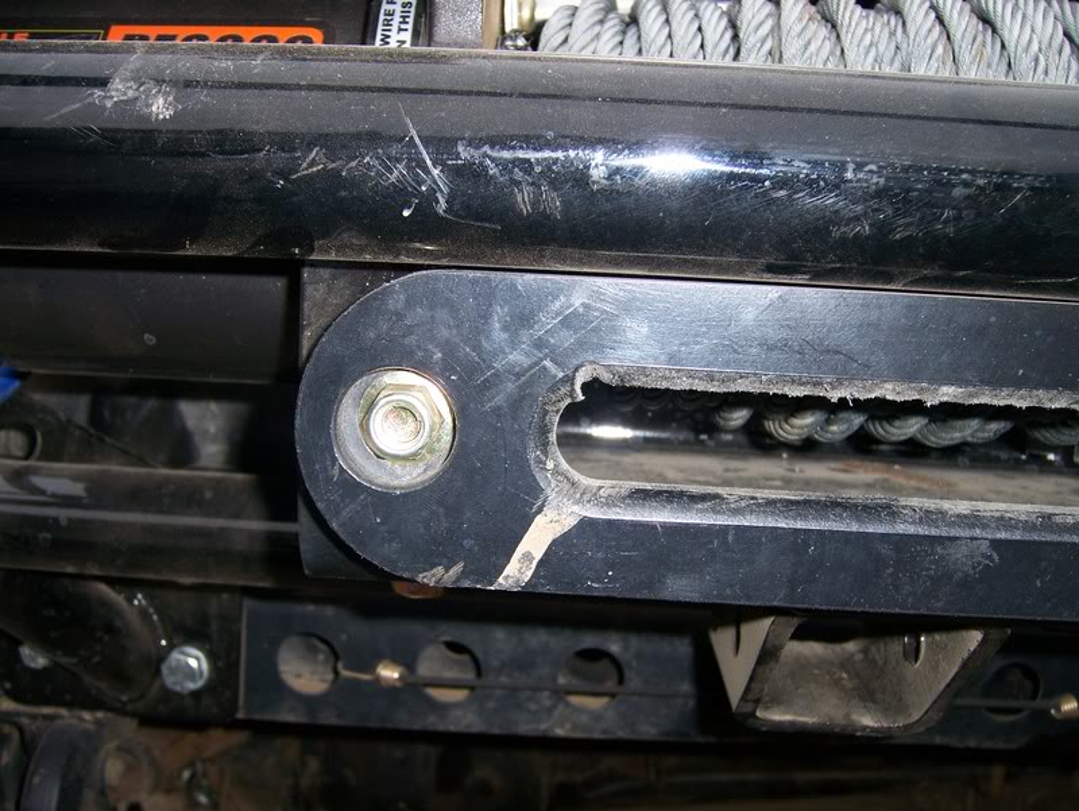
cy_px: 406
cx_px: 540
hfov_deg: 51.3
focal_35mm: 36
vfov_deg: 39.7
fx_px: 1123
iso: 100
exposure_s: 1/60
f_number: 2.8
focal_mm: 6
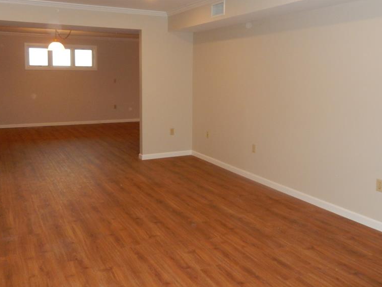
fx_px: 375
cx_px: 197
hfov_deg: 53.9
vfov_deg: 41.4
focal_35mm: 34
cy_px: 105
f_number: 3.4
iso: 320
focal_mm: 4.5
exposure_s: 1/30
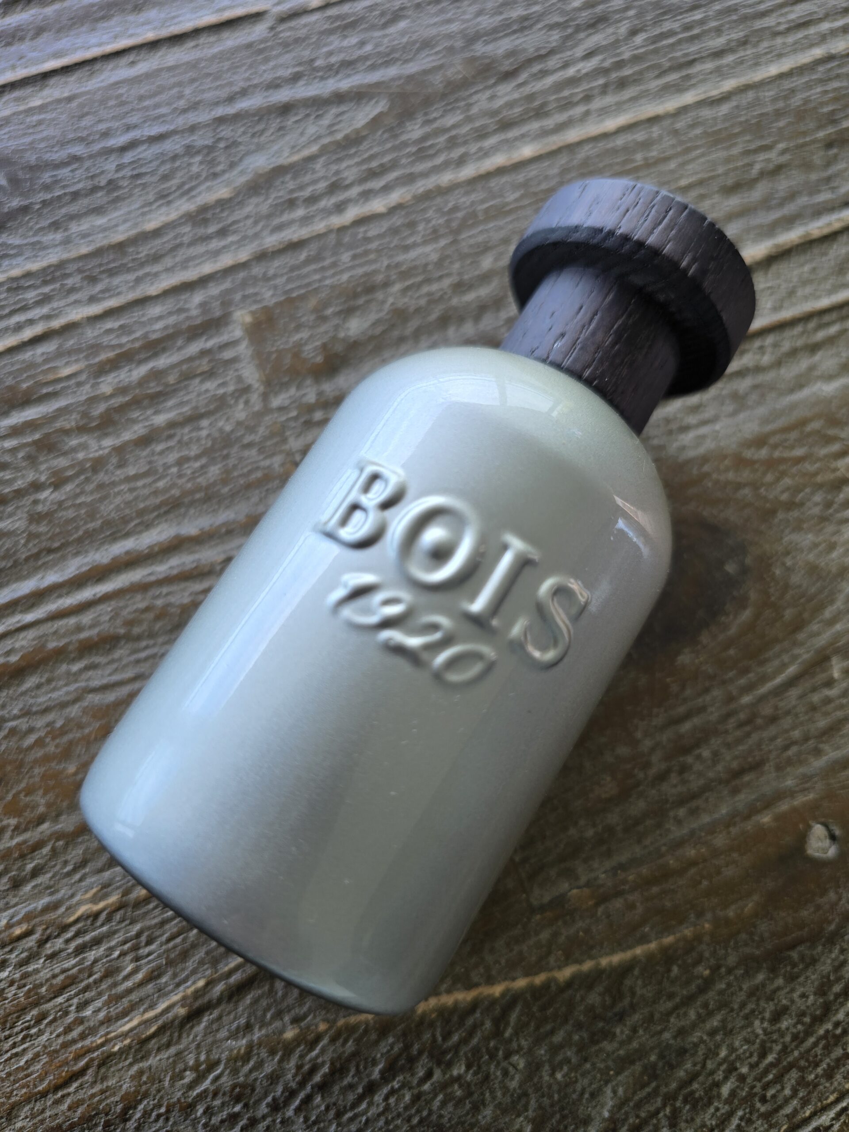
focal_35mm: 23
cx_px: 424
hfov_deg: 58.9
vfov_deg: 73.9
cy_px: 566
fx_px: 752
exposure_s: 1/180
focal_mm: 6.3
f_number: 1.7
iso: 32
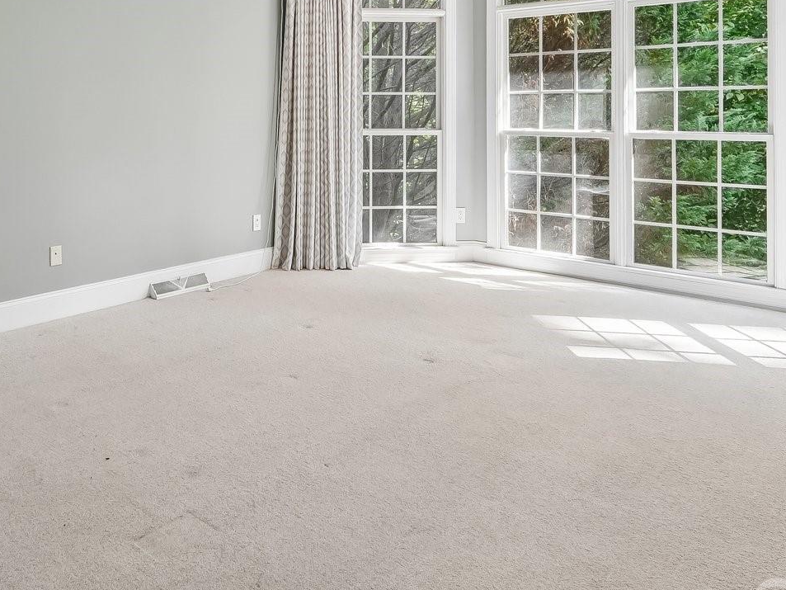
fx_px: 704
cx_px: 313
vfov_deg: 43.3
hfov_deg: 57.9
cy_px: 116
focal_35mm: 31
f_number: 8
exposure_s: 1/10
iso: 400
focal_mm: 10
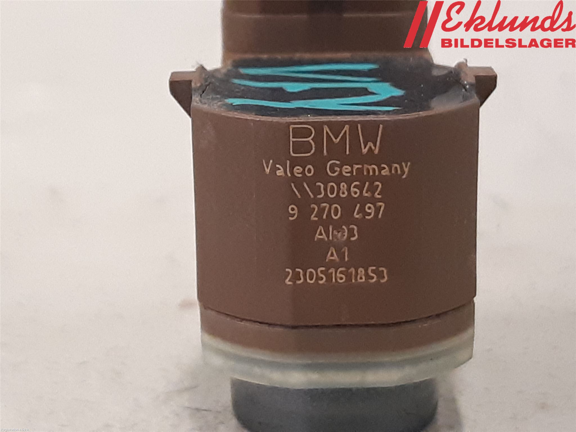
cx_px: 288
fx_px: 433
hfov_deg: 67.3
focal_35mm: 26
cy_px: 216
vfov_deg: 53.1
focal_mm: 3.93
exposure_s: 1/50
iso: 250
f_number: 1.7
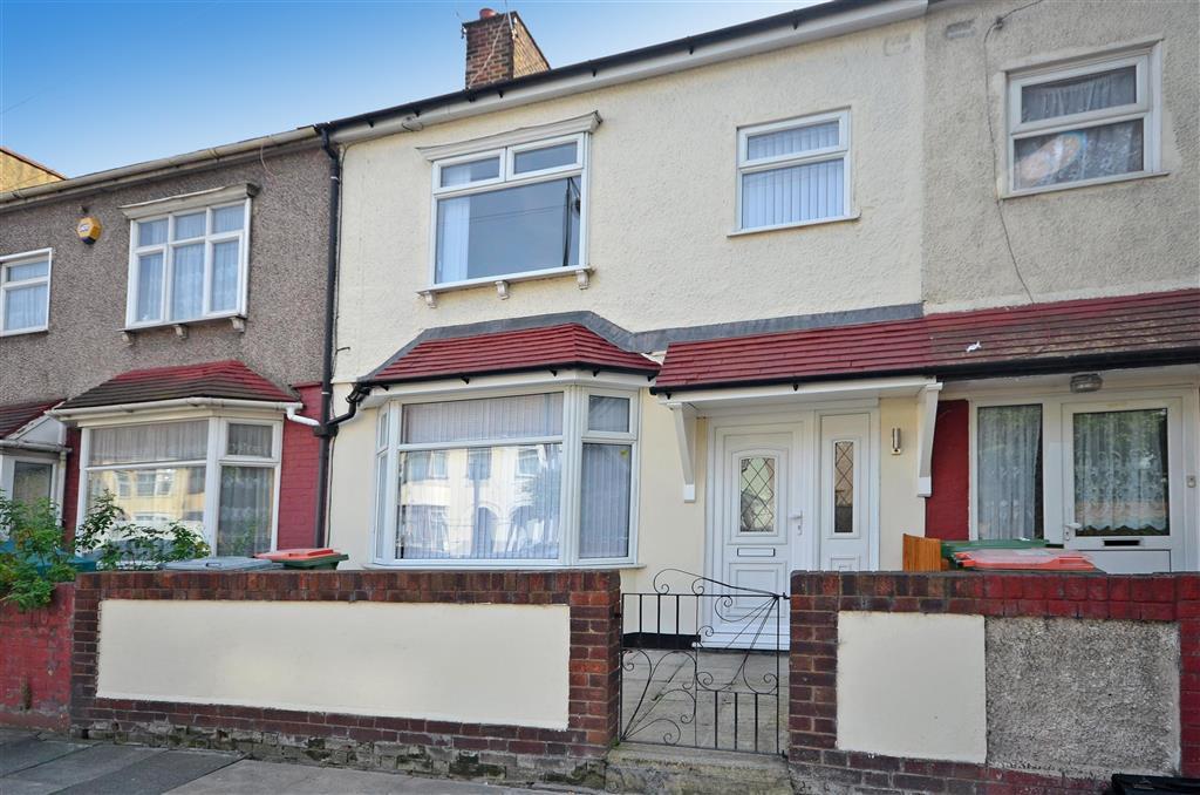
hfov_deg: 85.5
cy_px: 398
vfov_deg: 63.0
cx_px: 600
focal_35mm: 20
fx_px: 649
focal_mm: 13
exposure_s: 1/200
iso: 200
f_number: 7.1
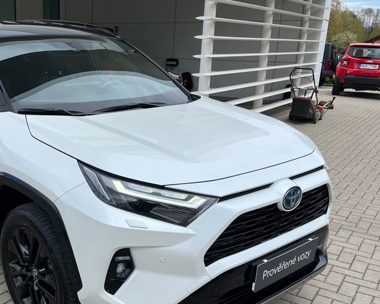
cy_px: 195
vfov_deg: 36.2
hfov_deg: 43.4
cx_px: 96
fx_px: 461
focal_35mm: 41
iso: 50
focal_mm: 5.1
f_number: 1.6
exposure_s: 1/2755
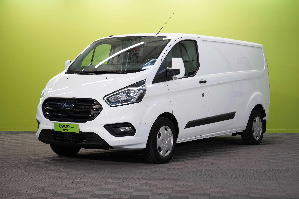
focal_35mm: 70
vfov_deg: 19.5
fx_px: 581
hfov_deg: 28.8
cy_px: 100
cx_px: 150
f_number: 5.6
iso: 320
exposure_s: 1/30
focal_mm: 70
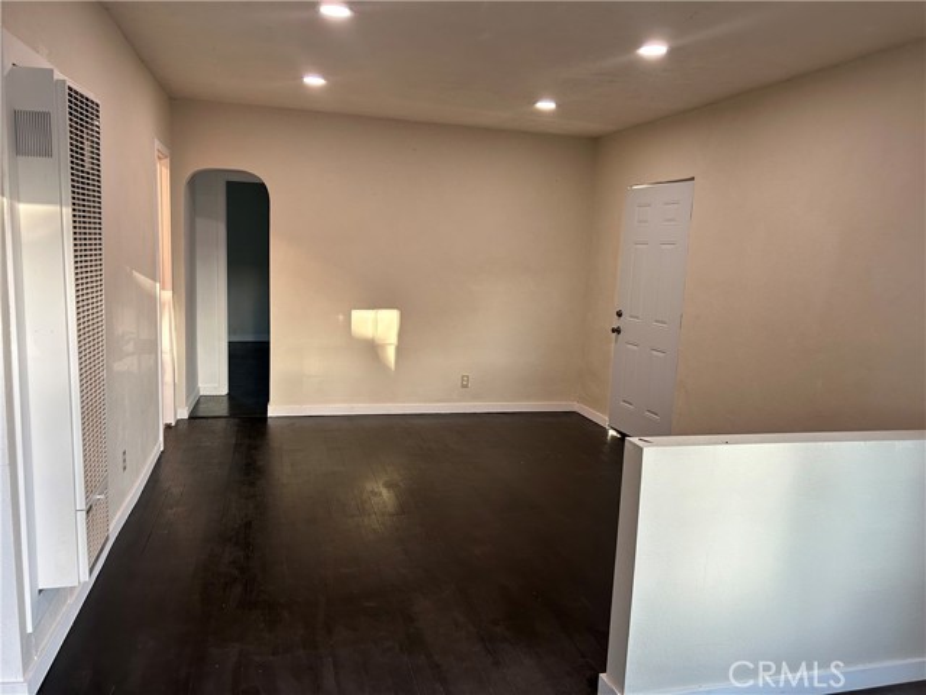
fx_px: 696
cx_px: 463
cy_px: 348
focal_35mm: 26
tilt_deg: -8.6
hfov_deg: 67.3
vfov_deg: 53.1
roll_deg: -2.2
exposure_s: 1/120
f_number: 1.5
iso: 100
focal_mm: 5.7
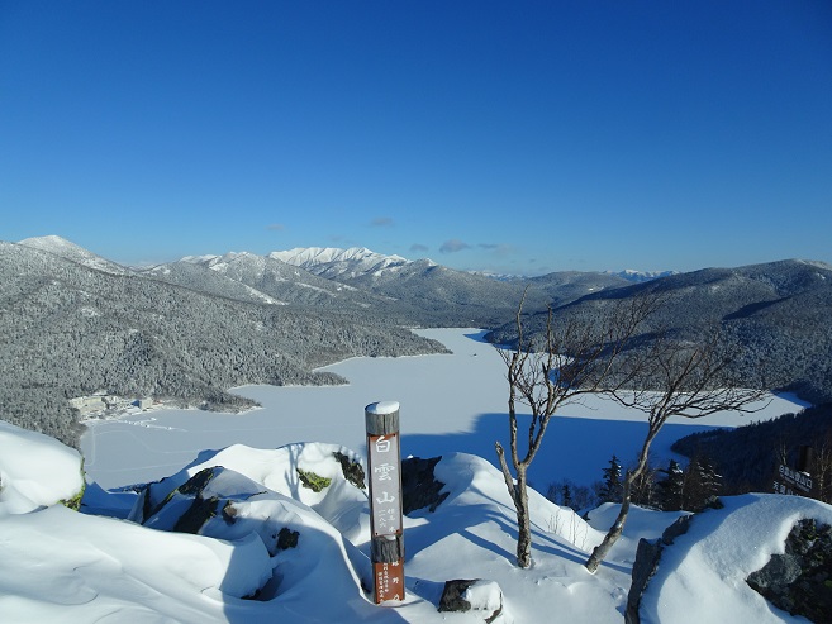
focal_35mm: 24
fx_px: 577
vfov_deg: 56.8
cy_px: 312
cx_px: 416
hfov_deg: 71.6
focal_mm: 4.1
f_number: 3.5
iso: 80
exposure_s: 1/2000
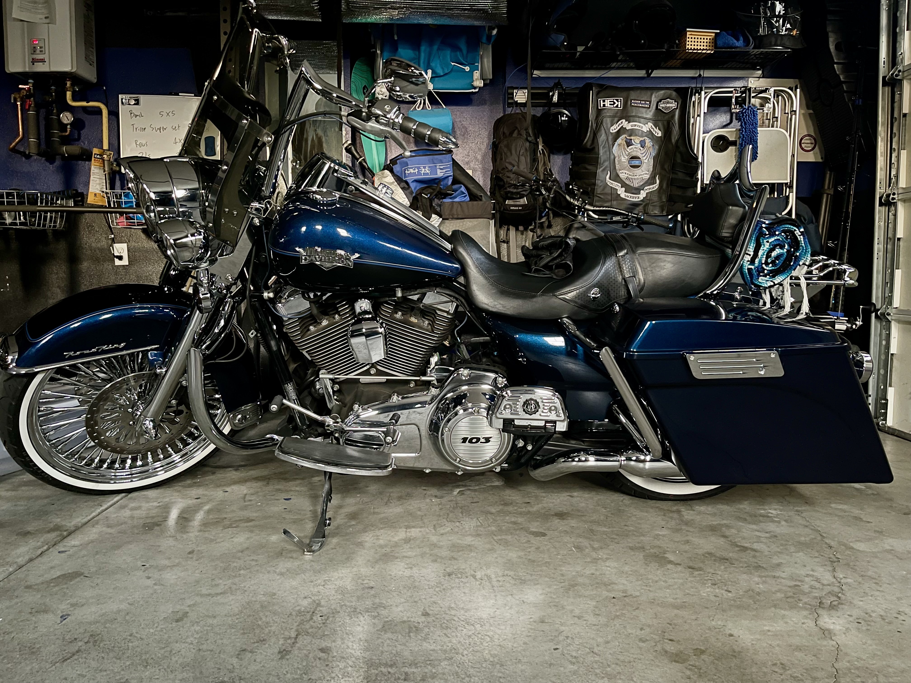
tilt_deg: -5.4
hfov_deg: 67.3
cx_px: 456
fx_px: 684
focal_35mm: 26
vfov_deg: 53.1
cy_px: 342
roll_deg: +0.1
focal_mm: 5.1
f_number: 1.6
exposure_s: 1/17
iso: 640
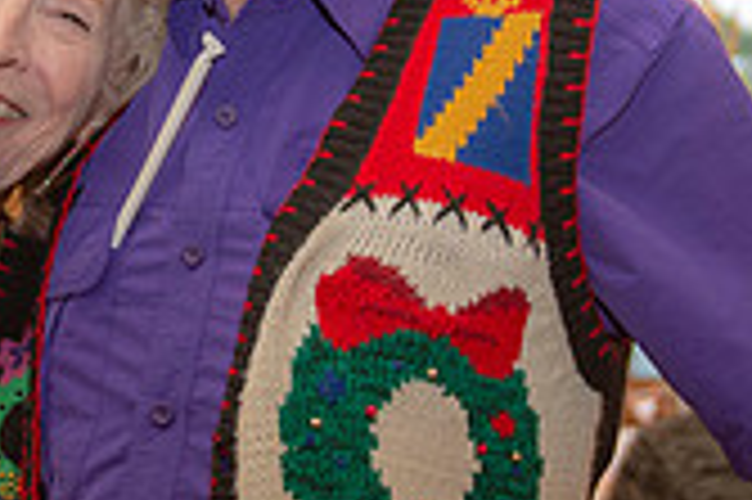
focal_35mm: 94
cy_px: 198
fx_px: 1962
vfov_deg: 14.5
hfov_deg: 21.6
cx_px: 221
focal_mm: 27
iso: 800
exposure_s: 1/60
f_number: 2.8
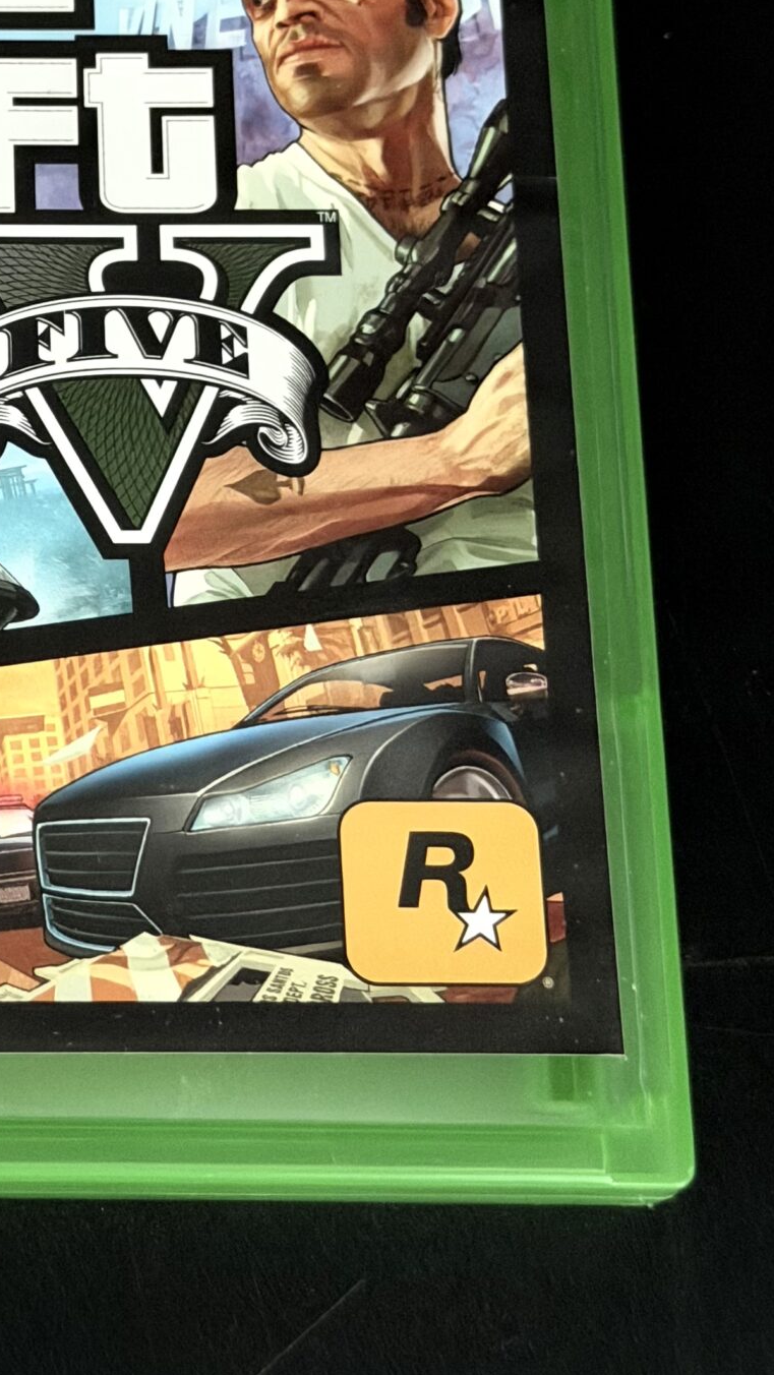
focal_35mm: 99
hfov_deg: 12.0
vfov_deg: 21.4
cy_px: 370
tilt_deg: -69.0
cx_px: -128
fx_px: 3610
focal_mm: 6.76
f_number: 1.78
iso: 640
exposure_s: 1/30
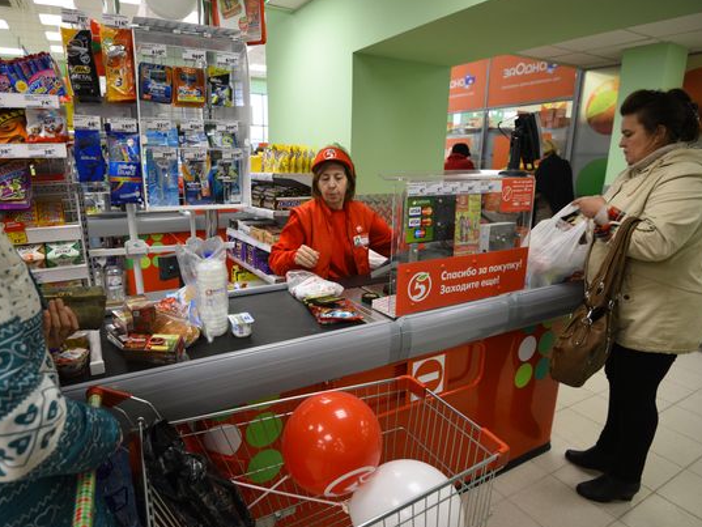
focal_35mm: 20
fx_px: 406
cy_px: 265
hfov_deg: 81.5
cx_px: 318
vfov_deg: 66.0
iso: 1000
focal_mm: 16
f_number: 4
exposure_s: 1/200
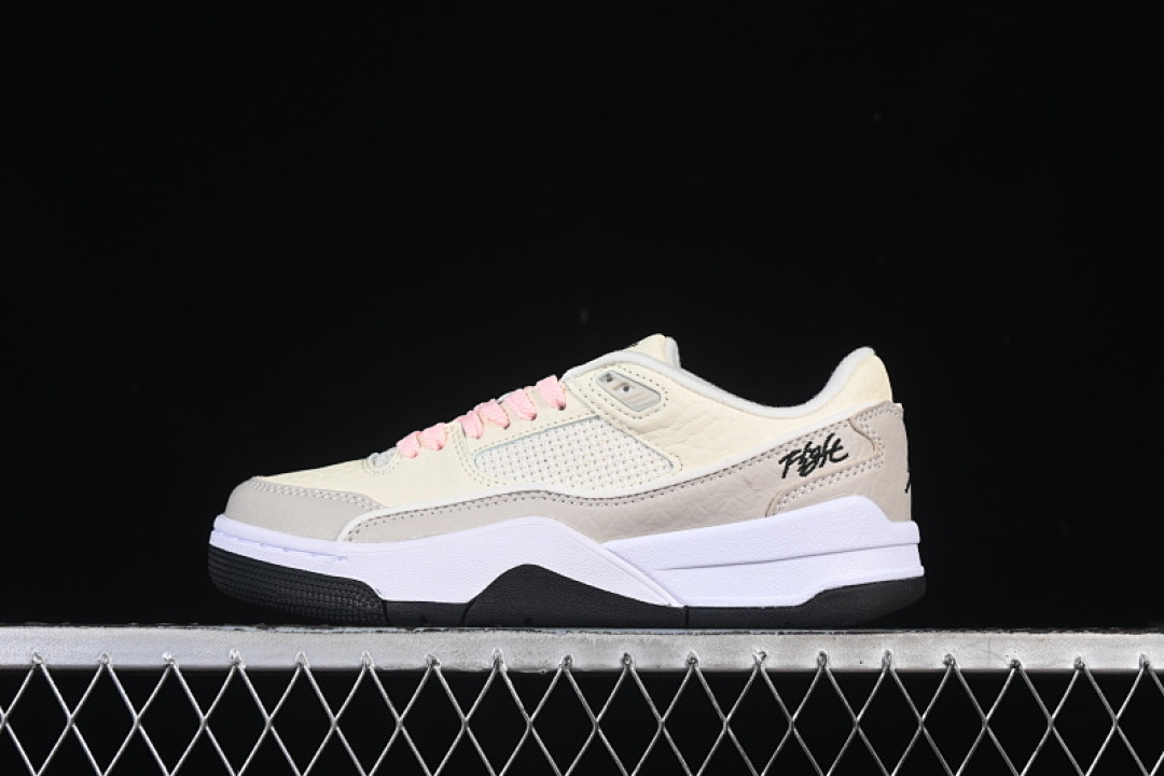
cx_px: 582
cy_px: 388
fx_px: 2425
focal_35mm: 75
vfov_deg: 18.2
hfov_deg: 27.0
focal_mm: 50
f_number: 8
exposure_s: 1/80
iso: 160
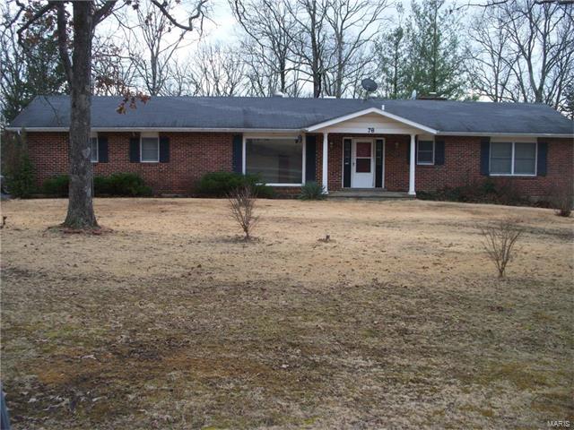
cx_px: 287
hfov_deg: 40.4
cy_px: 215
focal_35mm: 47
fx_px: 779
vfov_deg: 30.9
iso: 64
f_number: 2.9
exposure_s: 1/250
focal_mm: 9.86
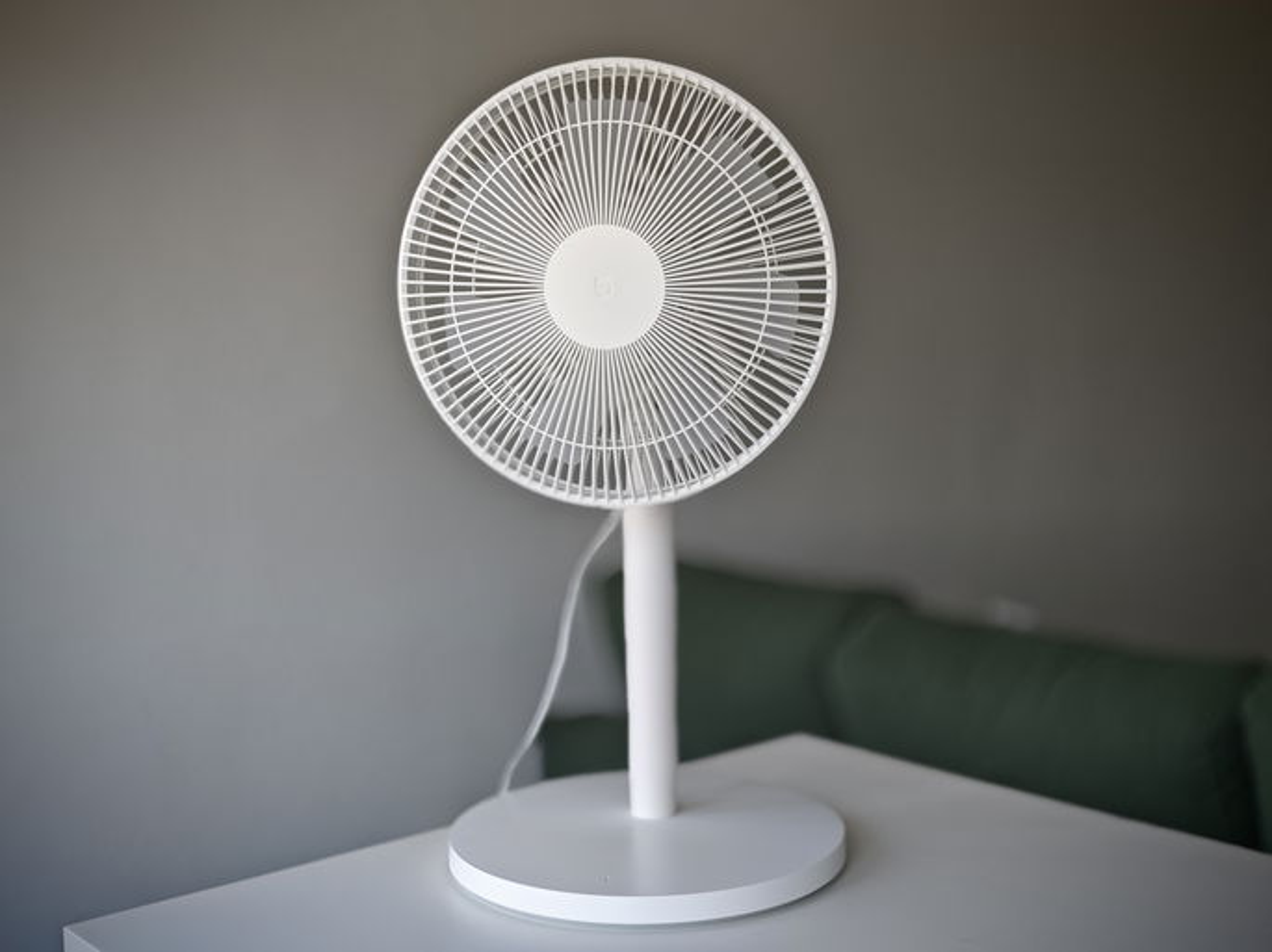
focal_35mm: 46
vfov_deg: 31.5
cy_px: 476
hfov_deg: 41.3
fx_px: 1689
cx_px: 636
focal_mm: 8.72
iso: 50
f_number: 1.63
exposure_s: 1/156
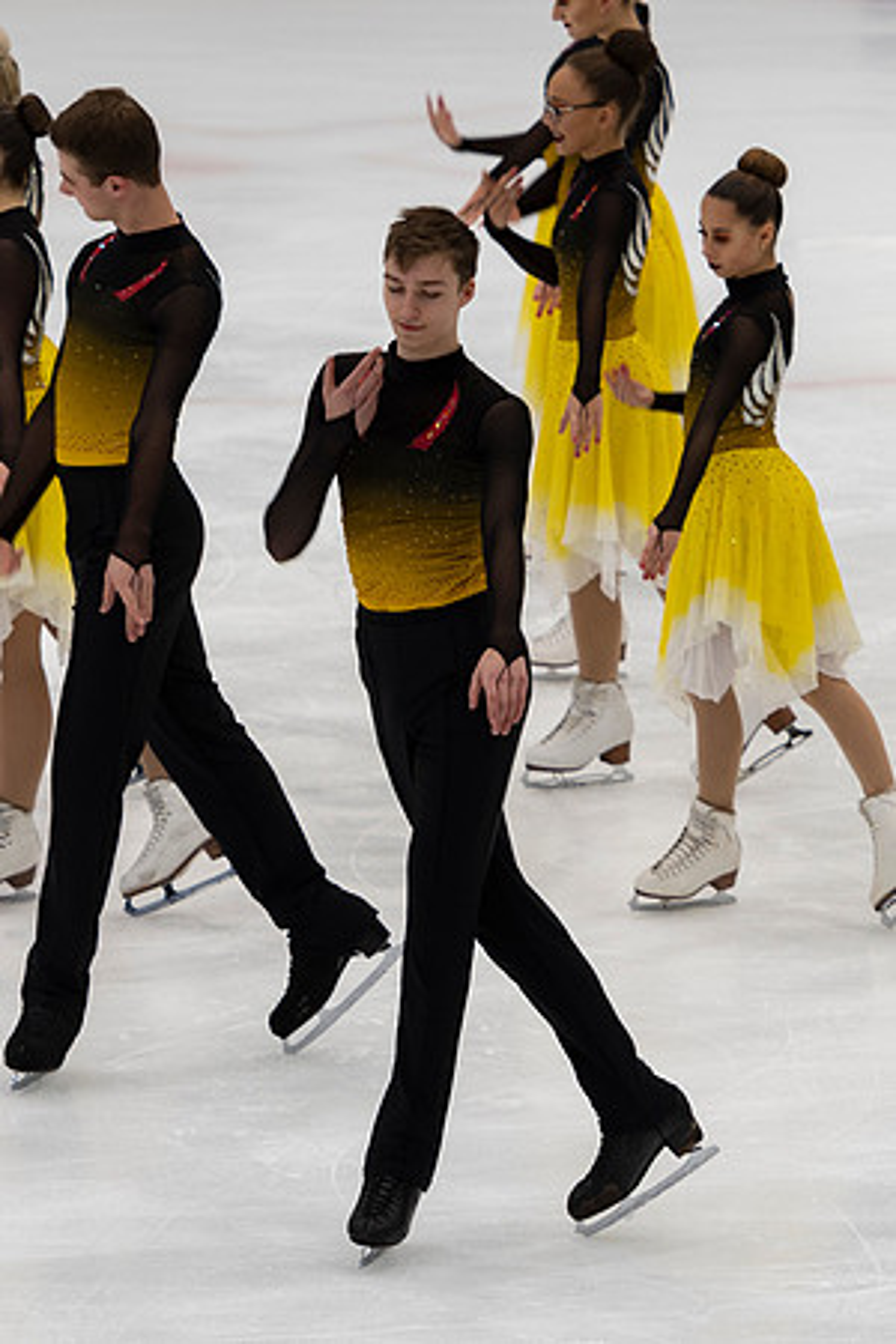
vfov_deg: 5.9
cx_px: 409
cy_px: 672
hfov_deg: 3.9
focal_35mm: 349
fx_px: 13019
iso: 500
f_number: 4
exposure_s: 1/160
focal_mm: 155
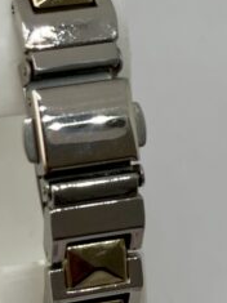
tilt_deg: -52.4
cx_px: 17
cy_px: 210
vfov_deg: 11.2
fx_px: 1549
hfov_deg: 8.3
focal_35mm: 177
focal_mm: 6
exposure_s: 1/363
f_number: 2
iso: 32
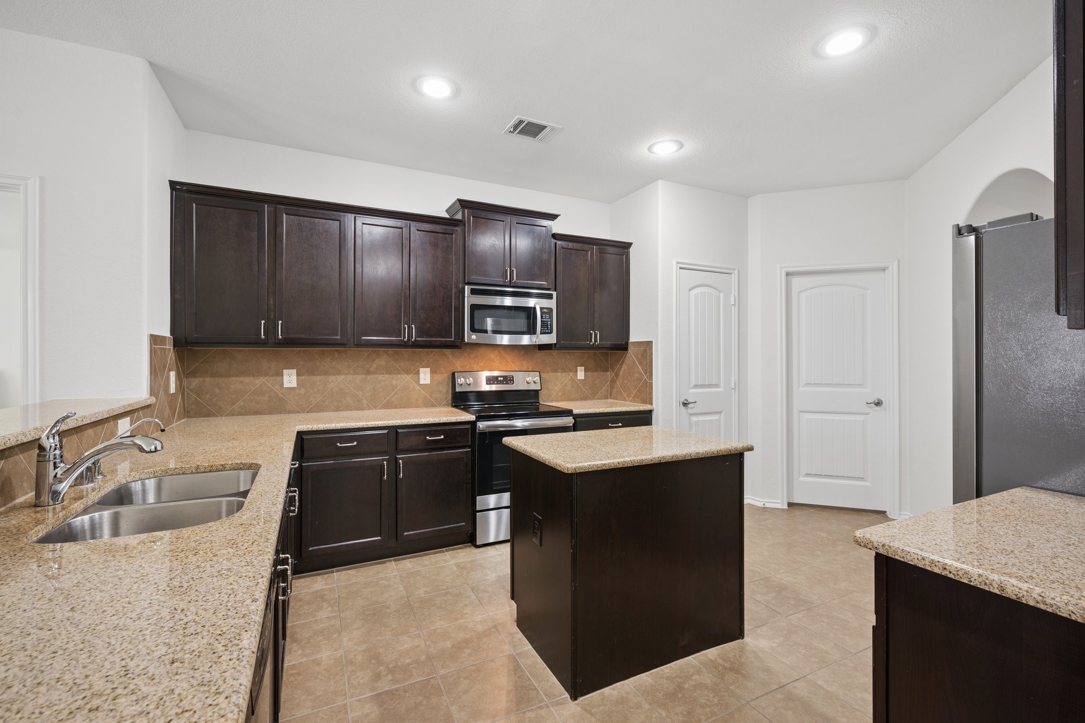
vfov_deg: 75.5
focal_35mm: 16
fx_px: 467
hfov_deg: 98.5
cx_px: 542
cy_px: 362
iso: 200
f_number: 8
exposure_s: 1/3.33
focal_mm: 15.5
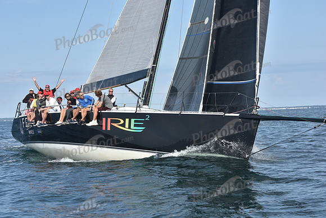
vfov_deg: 15.2
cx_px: 163
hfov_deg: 22.6
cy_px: 109
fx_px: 815
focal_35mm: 90
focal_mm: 90
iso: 320
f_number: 8
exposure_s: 1/1000
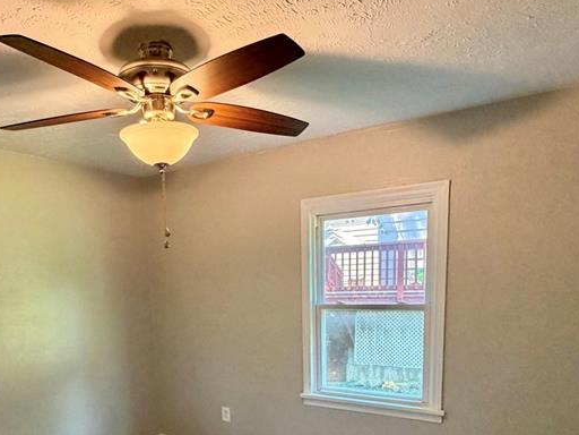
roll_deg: +2.8
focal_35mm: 28
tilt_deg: -9.1
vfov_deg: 47.2
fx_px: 468
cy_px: 346
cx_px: 221
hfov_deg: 62.6
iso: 320
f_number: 2.2
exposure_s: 1/60
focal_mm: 2.22
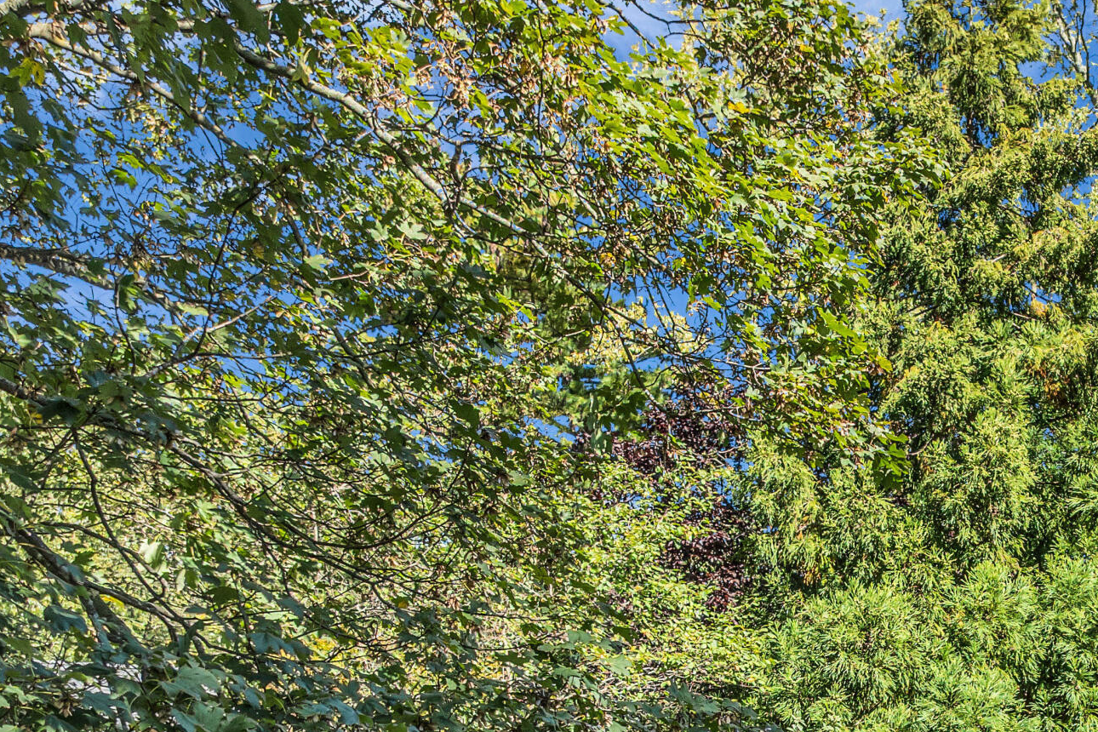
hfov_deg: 32.2
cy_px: 883
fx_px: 1769
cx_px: 1057
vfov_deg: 21.6
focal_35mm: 58
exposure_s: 1/640
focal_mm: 12.29
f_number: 2.8
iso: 120
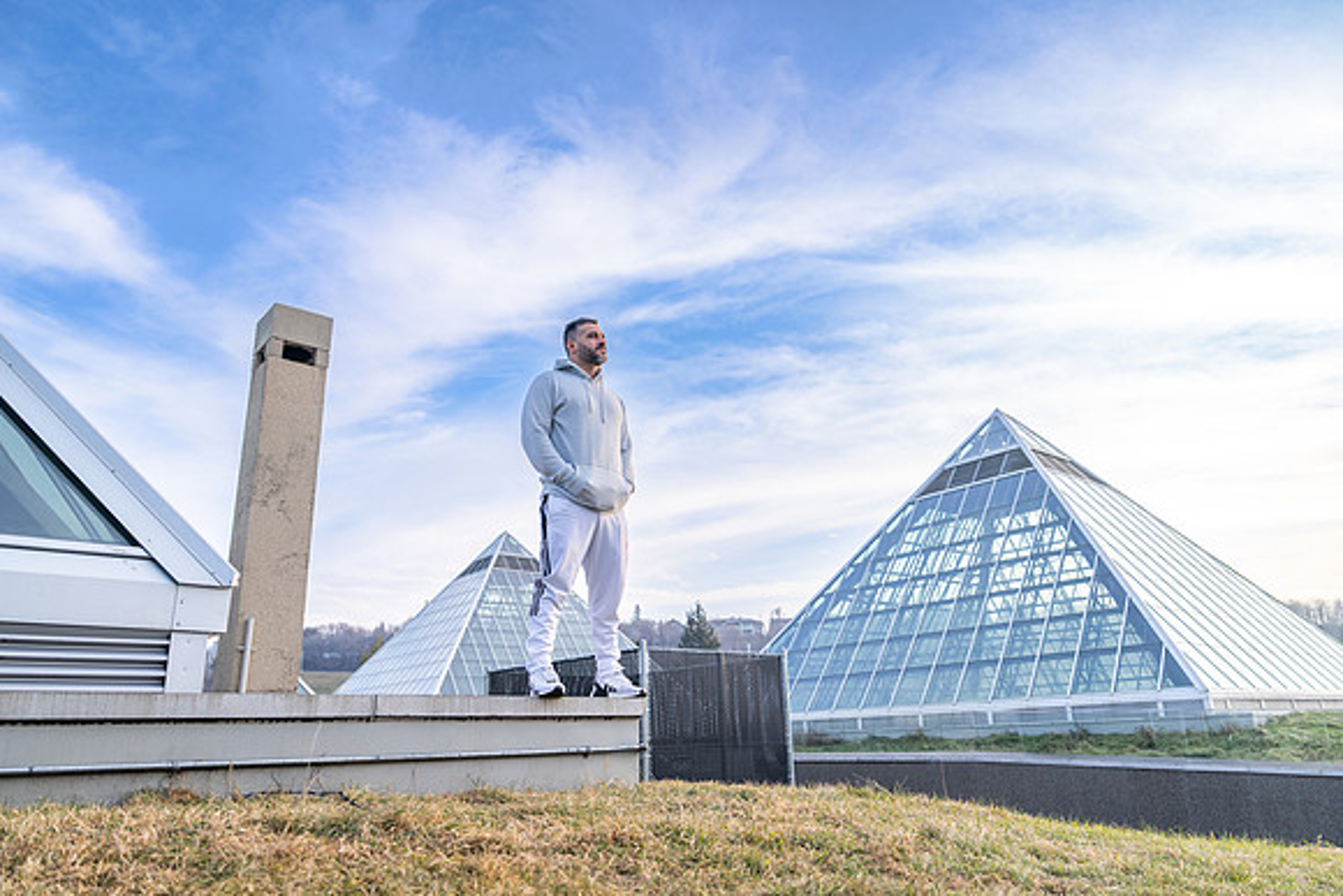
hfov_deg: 73.7
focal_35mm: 24
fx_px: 896
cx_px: 672
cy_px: 448
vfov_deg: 53.2
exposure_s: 1/500
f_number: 2.8
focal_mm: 24
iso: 100
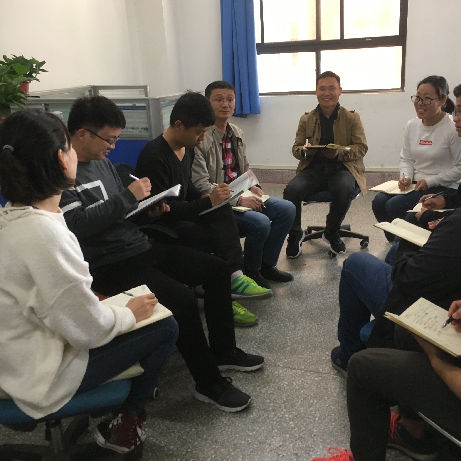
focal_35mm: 35
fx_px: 527
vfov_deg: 47.2
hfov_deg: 47.2
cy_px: 225
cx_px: 254
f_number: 2.2
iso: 125
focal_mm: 4.15
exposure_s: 1/33
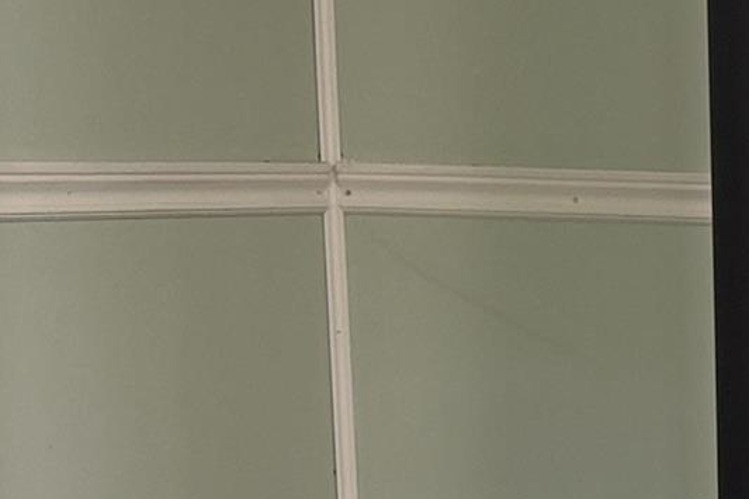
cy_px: 673
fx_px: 2995
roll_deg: -1.0
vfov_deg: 9.3
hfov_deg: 12.7
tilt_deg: -9.5
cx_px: 1450
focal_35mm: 144
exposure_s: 1/60
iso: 125
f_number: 1.78
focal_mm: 6.76
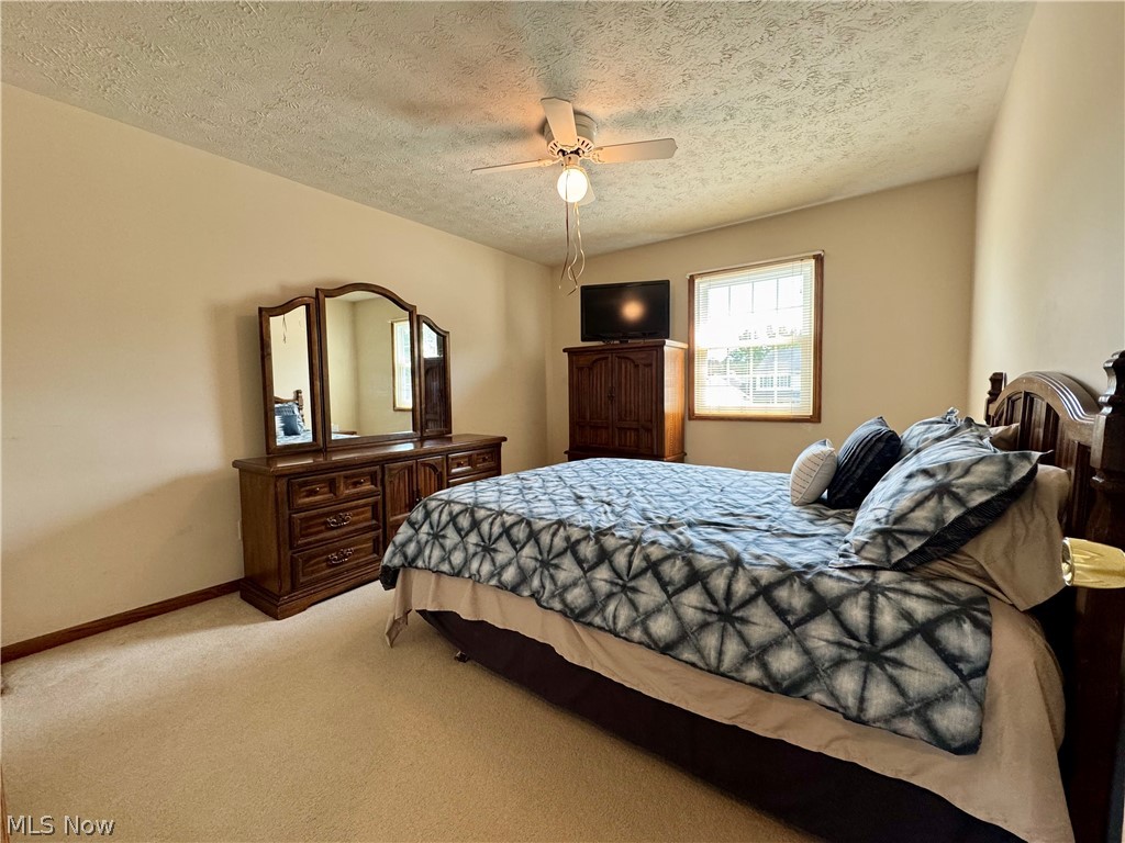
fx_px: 455
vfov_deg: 85.7
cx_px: 562
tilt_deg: -3.2
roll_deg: +0.5
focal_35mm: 14
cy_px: 422
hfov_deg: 102.1
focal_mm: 2.22
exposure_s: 1/120
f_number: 2.2
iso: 250
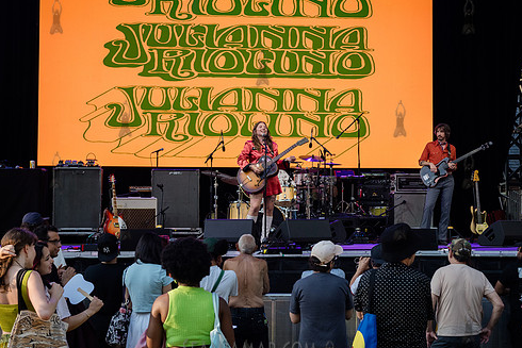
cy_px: 170
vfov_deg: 19.2
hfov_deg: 28.4
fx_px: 1030
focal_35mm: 71
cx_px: 262
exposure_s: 1/1250
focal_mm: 58
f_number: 4.5
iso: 2000
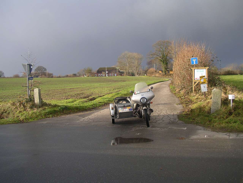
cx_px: 122
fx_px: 260
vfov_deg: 38.7
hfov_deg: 50.1
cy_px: 92
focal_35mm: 37
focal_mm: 5.7
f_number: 2.8
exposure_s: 1/250
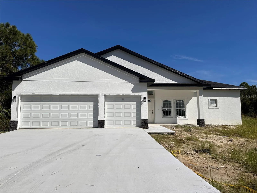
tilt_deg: +4.0
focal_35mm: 24
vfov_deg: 56.8
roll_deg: +0.6
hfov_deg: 71.6
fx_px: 178
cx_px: 128
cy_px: 96
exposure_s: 1/13699
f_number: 1.78
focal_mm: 6.86
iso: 80
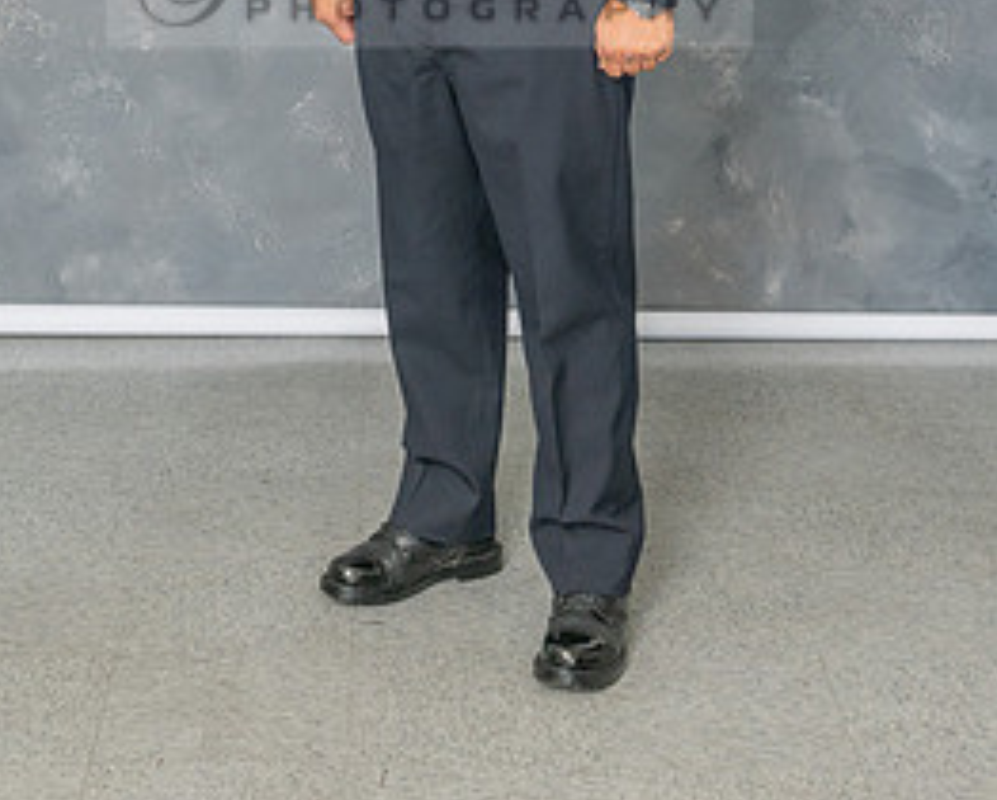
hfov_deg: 21.7
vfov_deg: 17.0
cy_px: -58
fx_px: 2599
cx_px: 396
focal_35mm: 88
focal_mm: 30.5
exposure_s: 1/200
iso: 200
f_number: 5.6
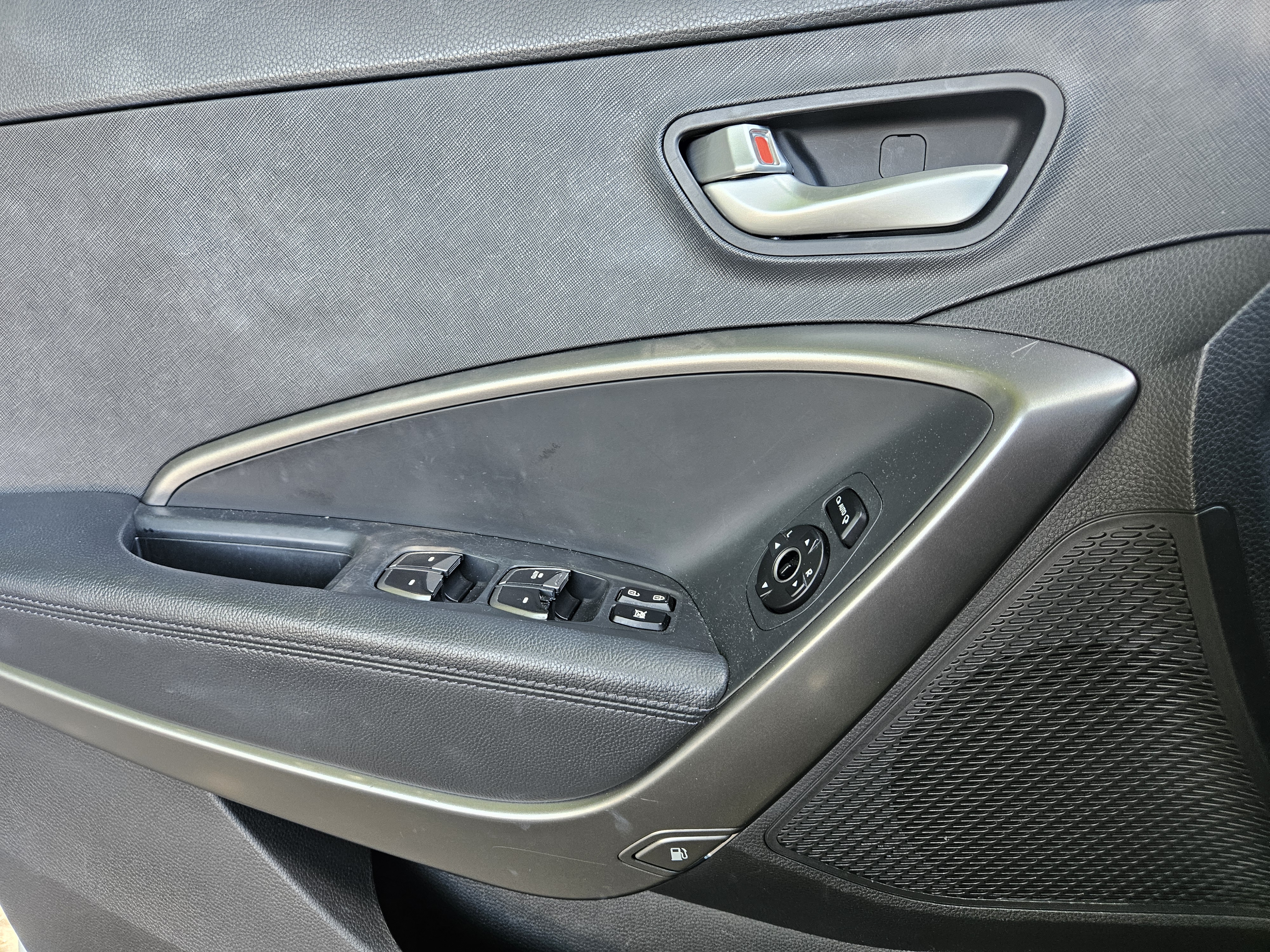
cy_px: 476
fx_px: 844
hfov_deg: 73.9
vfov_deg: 58.9
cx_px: 635
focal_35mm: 23
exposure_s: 1/170
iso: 320
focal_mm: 5.4
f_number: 1.8
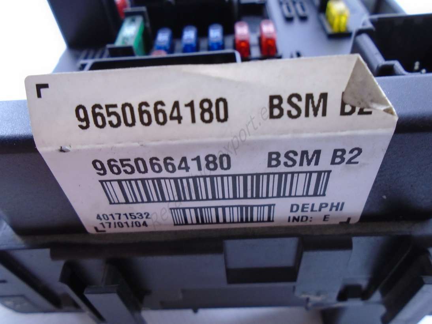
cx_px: 216
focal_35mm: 26
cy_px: 162
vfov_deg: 53.0
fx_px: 324
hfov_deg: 67.3
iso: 200
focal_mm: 4.6
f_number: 3.2
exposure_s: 1/30
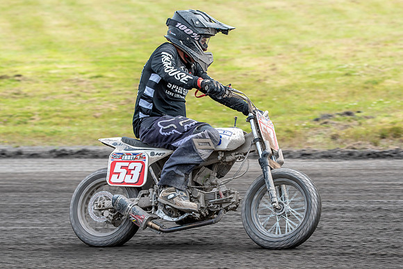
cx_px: 228
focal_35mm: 274
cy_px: 161
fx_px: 3073
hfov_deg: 7.5
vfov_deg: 5.0
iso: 200
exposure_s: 1/400
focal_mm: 200
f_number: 7.1
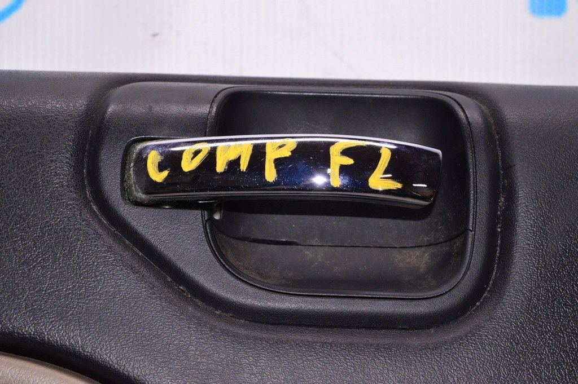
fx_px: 1323
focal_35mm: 82
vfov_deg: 16.5
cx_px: 289
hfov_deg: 24.6
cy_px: 192
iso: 1600
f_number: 8
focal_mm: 55
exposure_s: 1/160
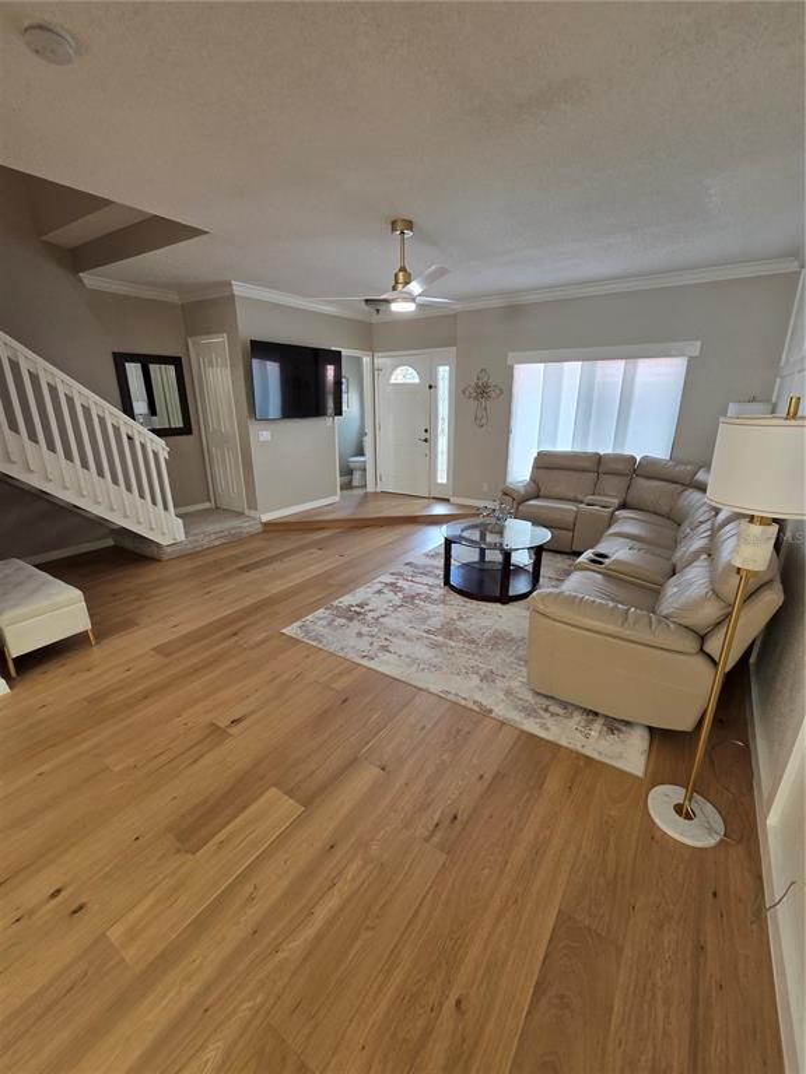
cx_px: 403
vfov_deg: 106.2
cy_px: 537
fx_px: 404
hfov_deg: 89.9
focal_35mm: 13
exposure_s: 1/60
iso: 160
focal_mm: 2.2
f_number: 2.2
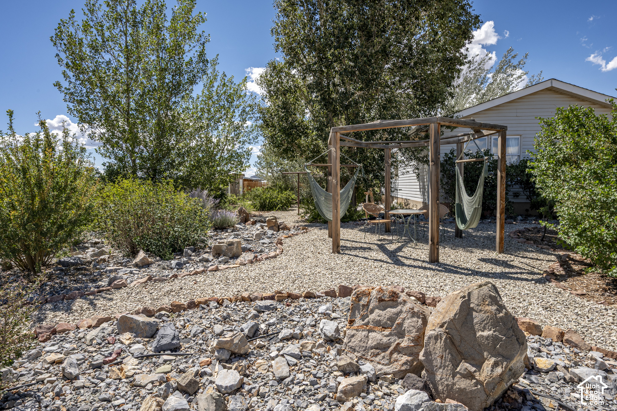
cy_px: 206
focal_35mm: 20
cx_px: 308
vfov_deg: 63.2
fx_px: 334
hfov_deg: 85.4
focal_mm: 19.5
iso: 250
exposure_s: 1/320
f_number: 13
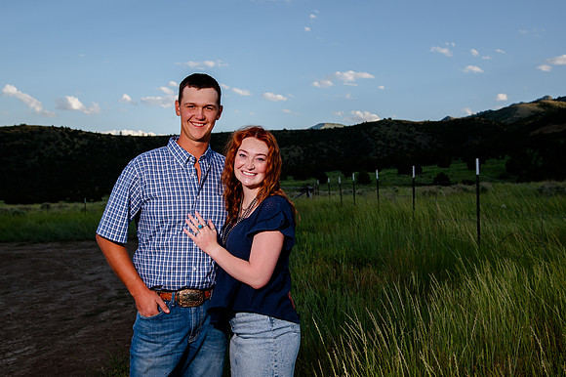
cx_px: 283
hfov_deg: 38.2
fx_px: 817
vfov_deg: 26.0
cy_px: 171
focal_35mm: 52
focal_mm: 44
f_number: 6.3
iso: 160
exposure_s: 1/320
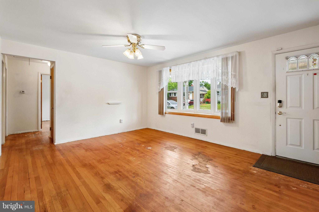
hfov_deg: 100.4
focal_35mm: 15
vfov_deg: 77.3
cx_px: 160
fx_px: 133
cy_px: 106
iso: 400
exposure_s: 1/50
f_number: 5.6
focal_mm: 10
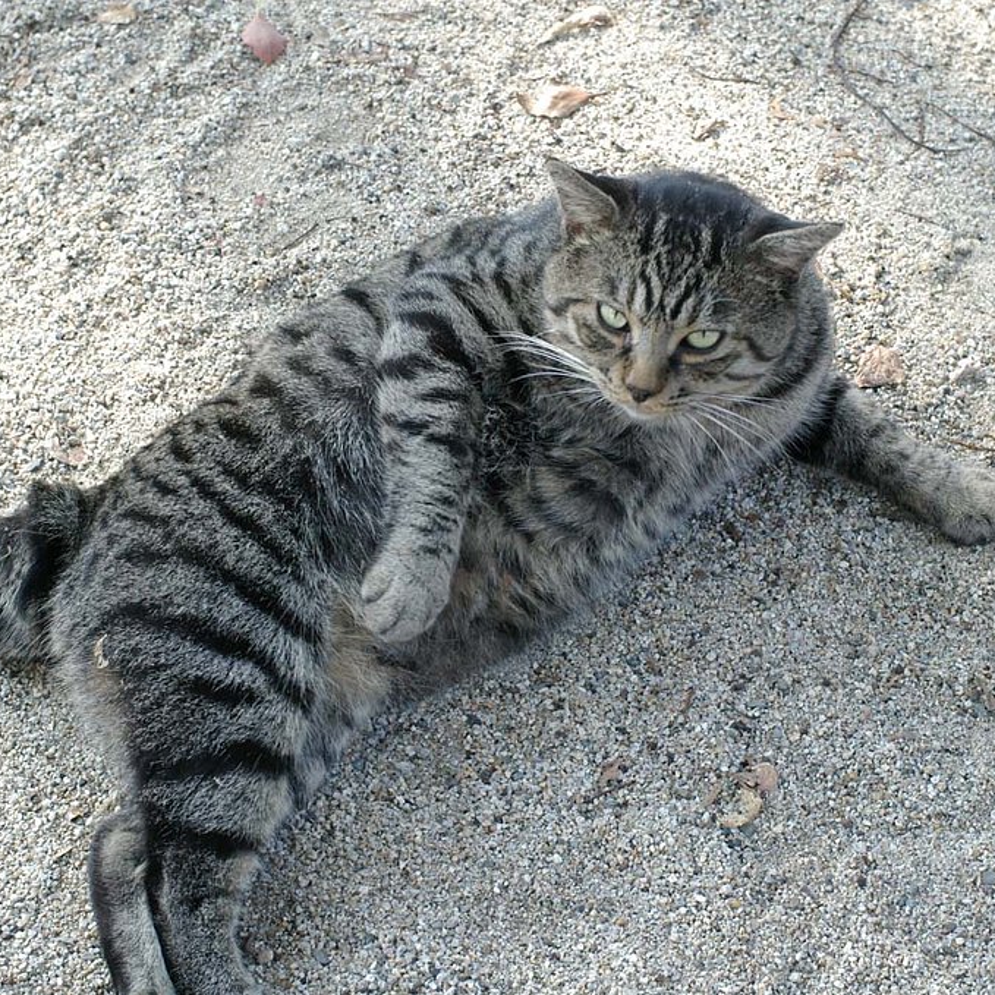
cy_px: 499
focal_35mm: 83
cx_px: 529
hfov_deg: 21.0
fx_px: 2687
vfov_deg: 21.0
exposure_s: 1/180
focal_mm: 43
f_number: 5.6
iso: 800
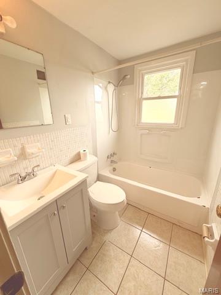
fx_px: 119
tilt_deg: -16.8
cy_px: 148
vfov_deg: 102.1
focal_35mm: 14
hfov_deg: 85.7
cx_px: 110
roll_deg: +0.8
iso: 200
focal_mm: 2.22
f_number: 2.2
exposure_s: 1/120
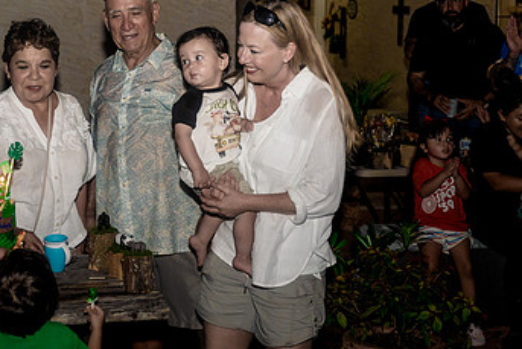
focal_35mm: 66
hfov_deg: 29.9
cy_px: 97
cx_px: 114
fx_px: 957
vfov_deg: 20.5
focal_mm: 39
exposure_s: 1/200
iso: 2000
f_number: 3.2
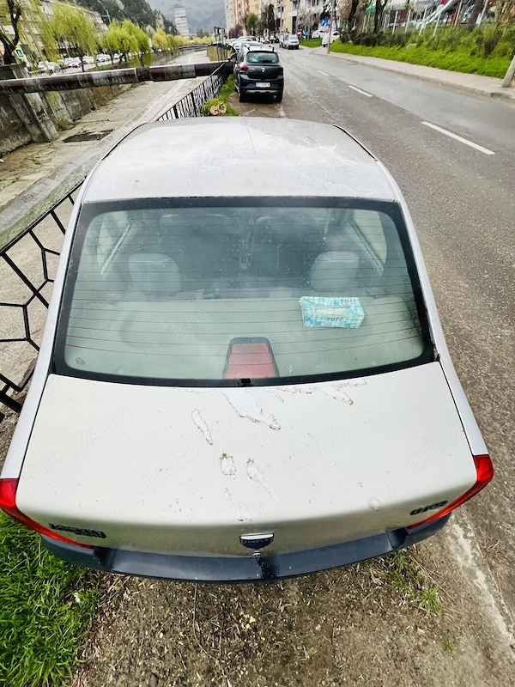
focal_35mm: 13
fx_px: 258
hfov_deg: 89.9
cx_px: 258
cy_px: 344
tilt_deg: -49.3
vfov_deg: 106.2
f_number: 1.8
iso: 64
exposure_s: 1/99
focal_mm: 1.57
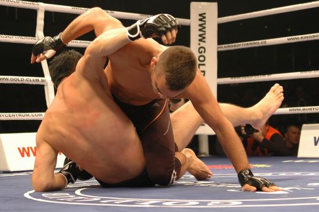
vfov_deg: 15.8
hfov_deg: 23.6
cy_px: 125
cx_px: 134
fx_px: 761
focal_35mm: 86
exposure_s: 1/400
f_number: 2.8
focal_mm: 44
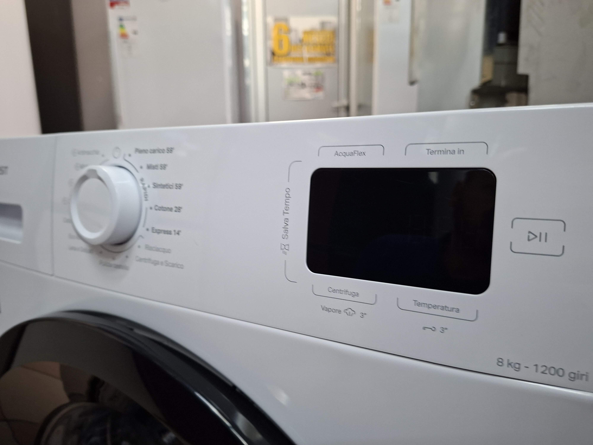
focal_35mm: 23
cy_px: 222
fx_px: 394
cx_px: 296
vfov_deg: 58.9
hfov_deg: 73.9
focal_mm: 5.54
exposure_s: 1/50
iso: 250
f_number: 1.8
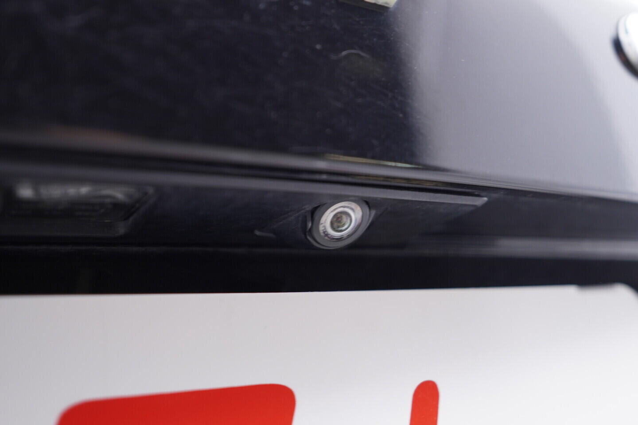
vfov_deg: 36.9
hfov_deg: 53.1
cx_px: 319
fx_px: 638
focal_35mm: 36
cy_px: 212
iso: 400
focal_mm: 24
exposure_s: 1/40
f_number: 2.8
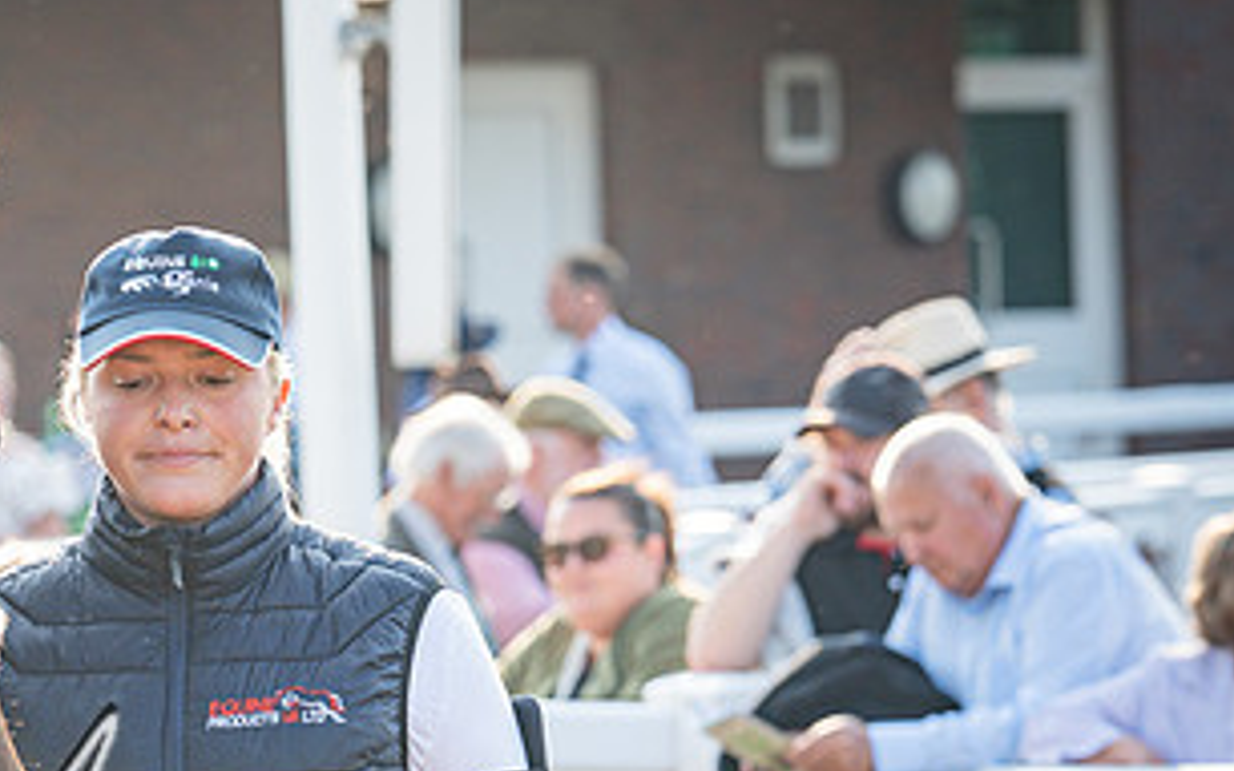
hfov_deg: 5.8
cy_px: 564
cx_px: -100
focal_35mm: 363
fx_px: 12203
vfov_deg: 3.6
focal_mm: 135
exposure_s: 1/320
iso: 200
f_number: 5
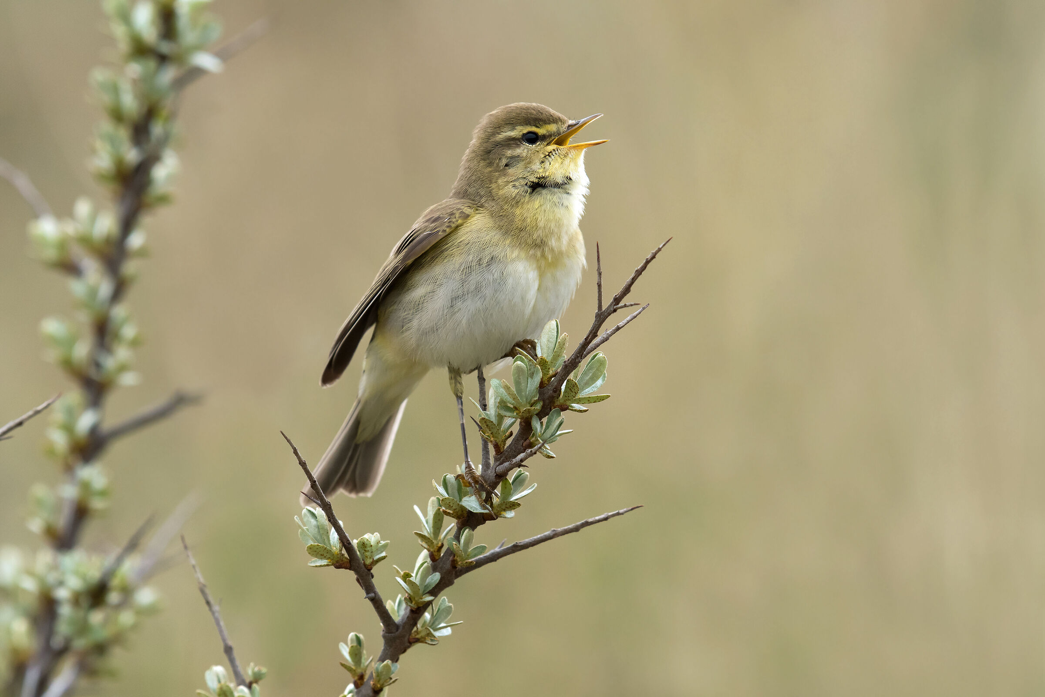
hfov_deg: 5.1
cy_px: 348
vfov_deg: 3.4
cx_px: 522
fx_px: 11755
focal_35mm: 405
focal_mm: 270
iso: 1000
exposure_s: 1/1000
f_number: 7.1
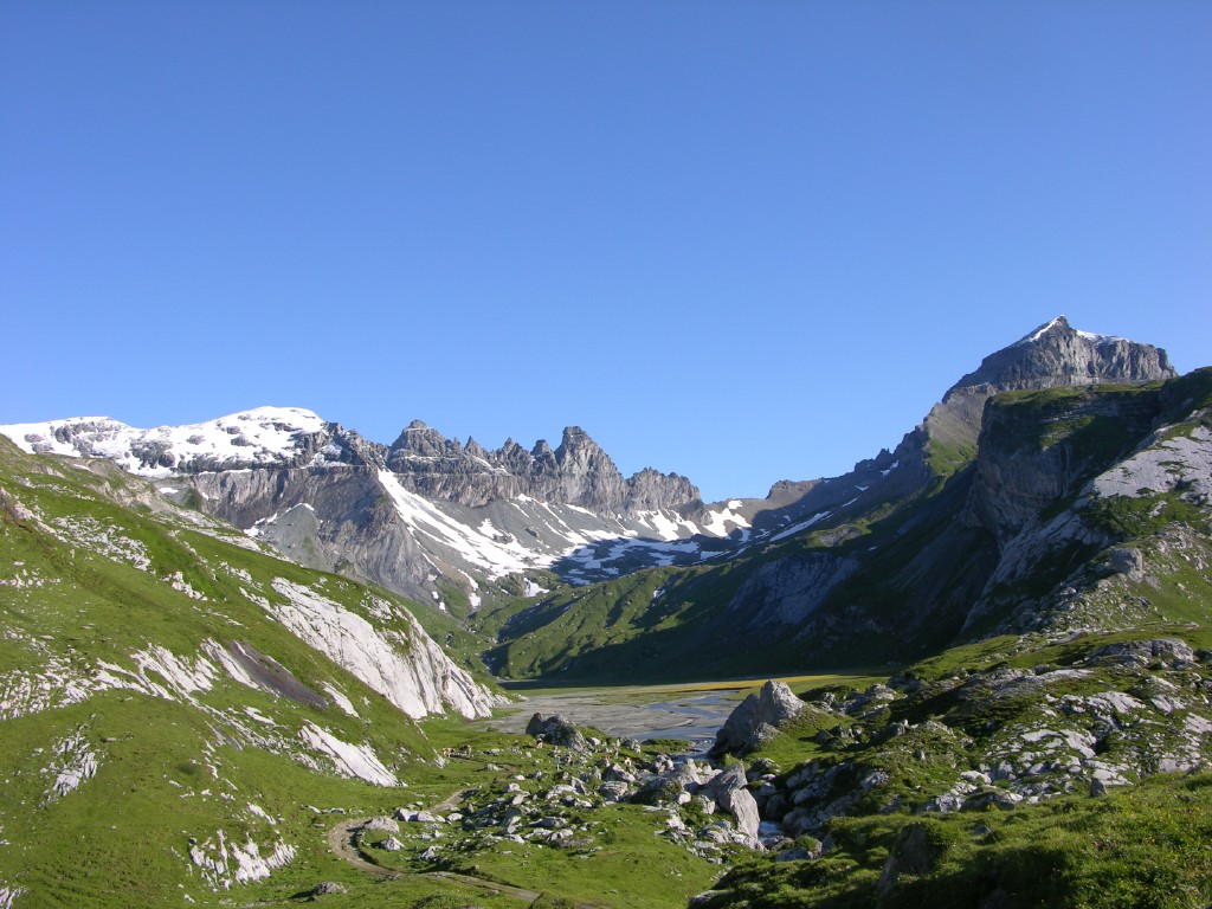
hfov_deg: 52.6
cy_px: 454
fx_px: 1225
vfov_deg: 40.7
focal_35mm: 35
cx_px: 606
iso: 50
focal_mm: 8.9
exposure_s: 1/179
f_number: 5.6
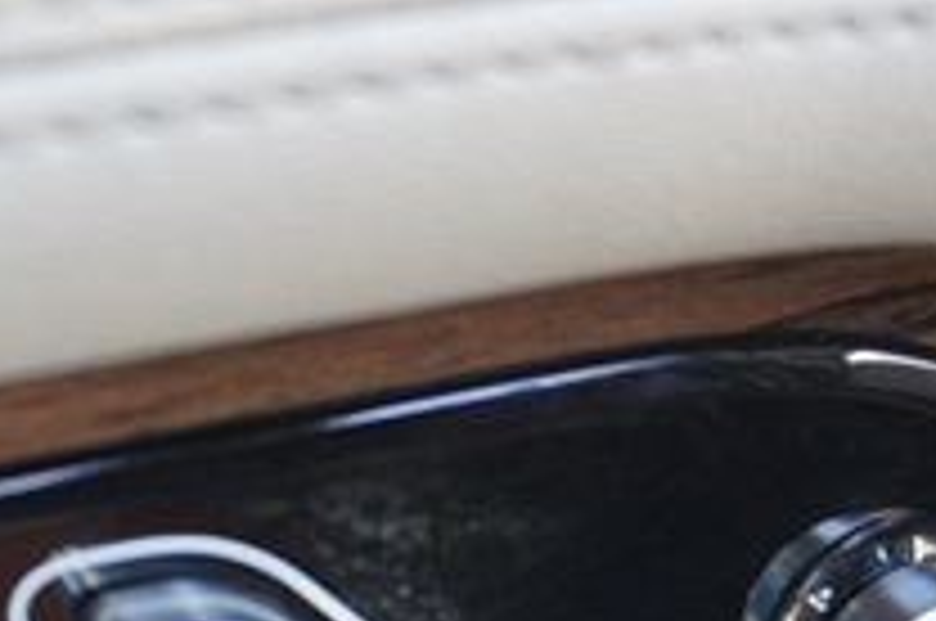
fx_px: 3115
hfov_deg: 17.1
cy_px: 882
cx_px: 459
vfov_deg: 11.0
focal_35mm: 120
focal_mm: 26
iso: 400
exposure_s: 1/60
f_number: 4.5
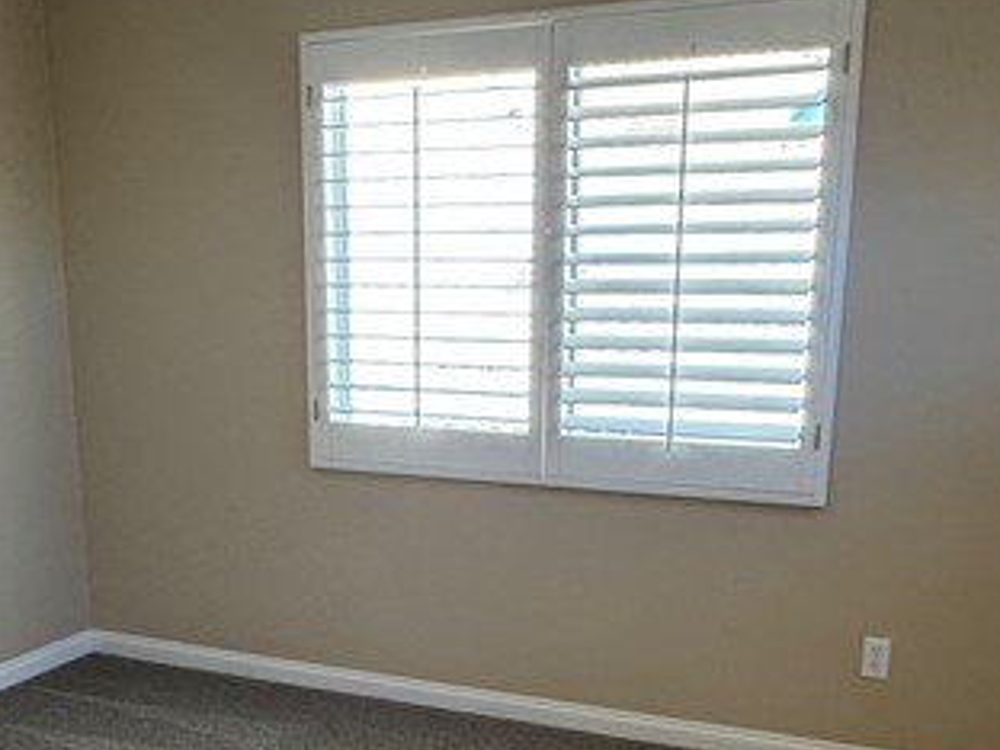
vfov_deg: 30.6
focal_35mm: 46
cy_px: 622
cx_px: 378
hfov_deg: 41.0
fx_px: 1329
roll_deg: +0.6
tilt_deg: -16.5
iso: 160
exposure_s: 1/120
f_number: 2.2
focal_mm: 2.22
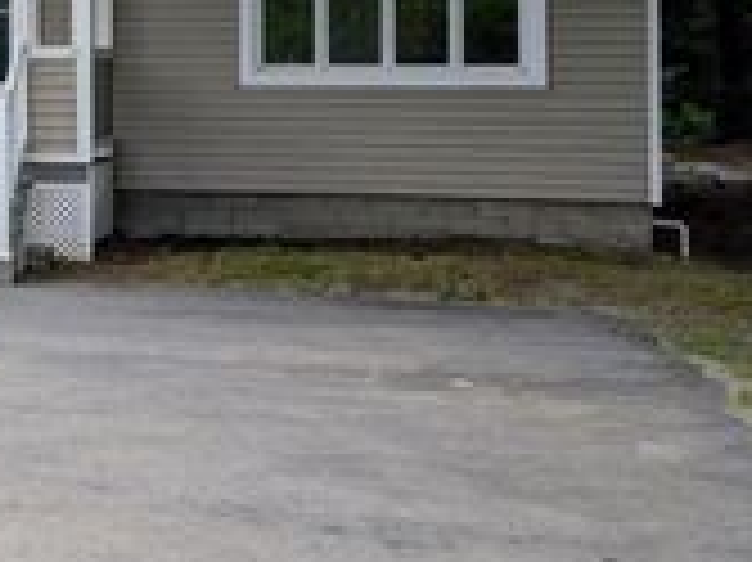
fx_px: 1563
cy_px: 0
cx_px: -239
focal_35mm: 72
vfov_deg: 19.8
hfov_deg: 23.7
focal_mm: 6.9
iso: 21
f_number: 1.68
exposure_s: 1/903
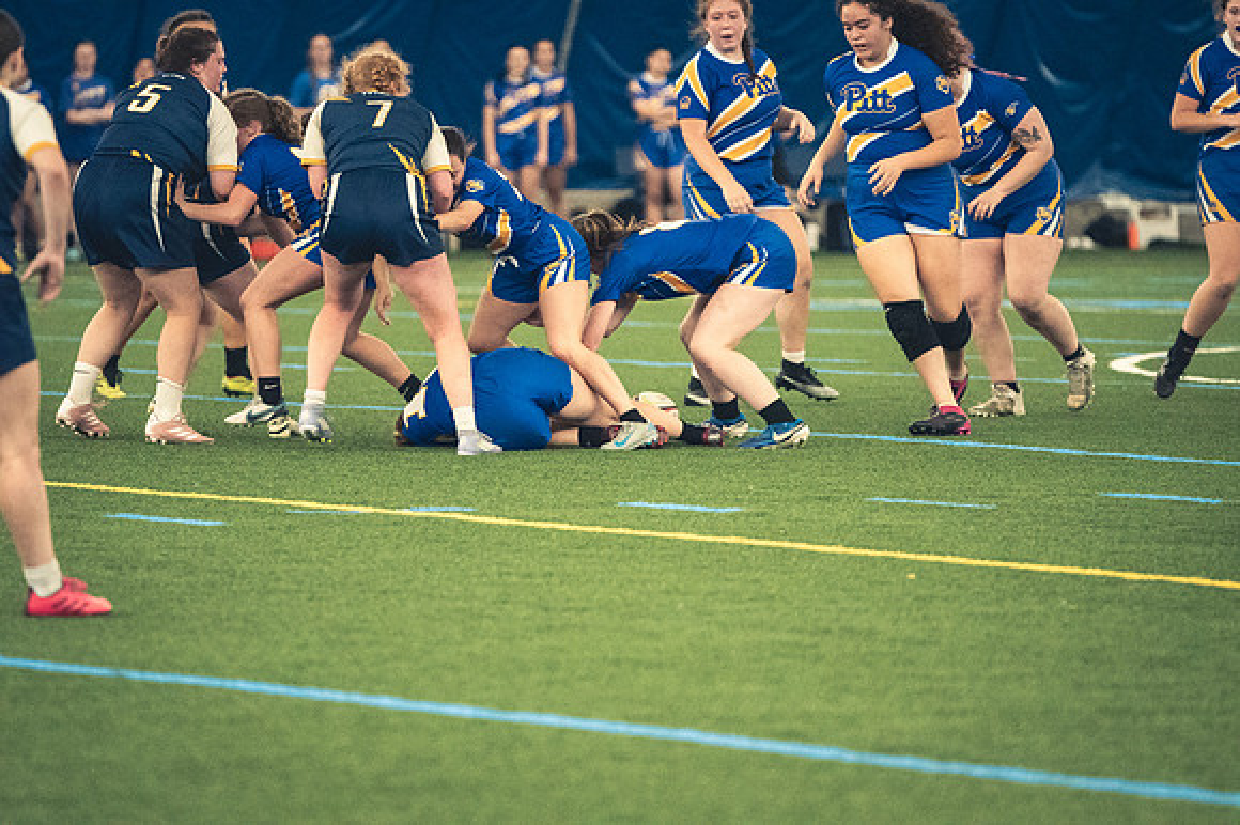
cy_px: 412
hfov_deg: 6.9
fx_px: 10327
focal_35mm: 300
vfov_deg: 4.6
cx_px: 620
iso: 12800
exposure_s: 1/500
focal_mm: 200
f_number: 2.8
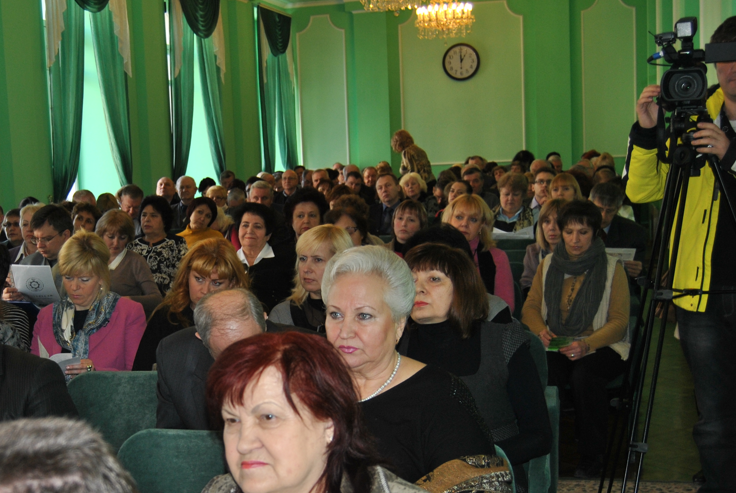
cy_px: 338
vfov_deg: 23.3
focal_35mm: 58
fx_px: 1187
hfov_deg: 33.9
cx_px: 207
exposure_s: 1/60
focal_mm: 24
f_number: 3.8
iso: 200
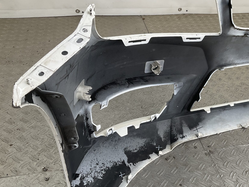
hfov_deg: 41.1
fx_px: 324
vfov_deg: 32.2
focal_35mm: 45
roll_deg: -9.7
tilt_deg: -30.7
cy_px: 96
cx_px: 181
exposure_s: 1/202
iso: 16
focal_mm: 3
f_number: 1.8
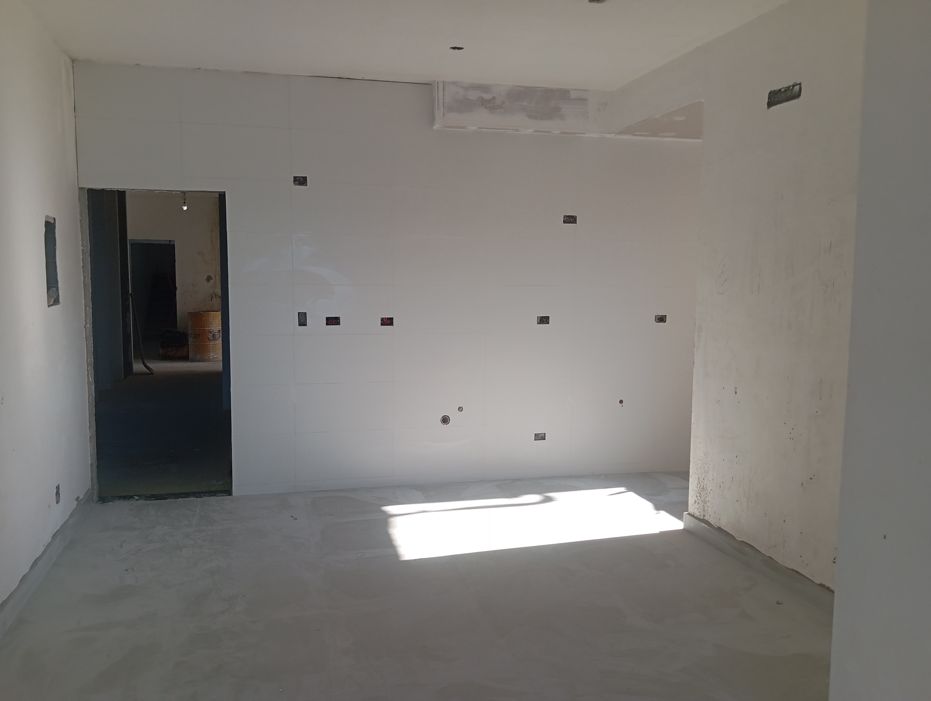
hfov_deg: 63.4
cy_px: 350
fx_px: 754
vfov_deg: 49.9
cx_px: 466
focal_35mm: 28
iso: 51
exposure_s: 1/304
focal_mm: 4.25
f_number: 1.8
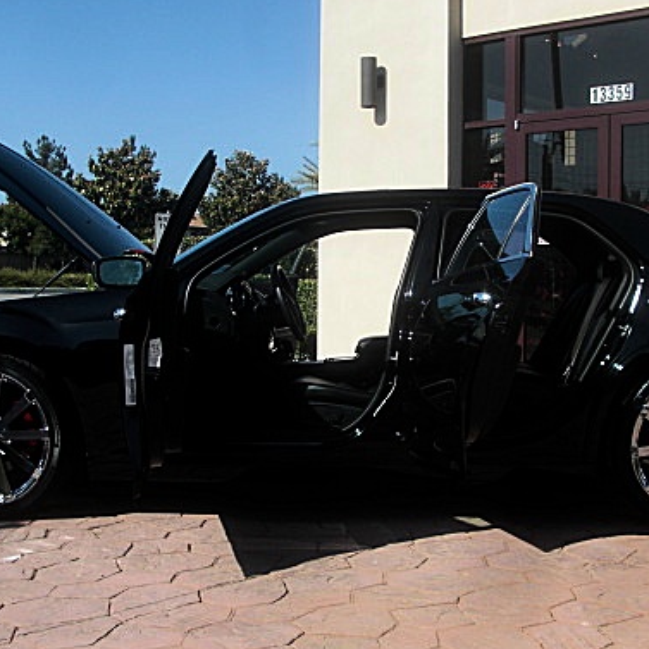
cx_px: 377
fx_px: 1145
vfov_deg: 31.6
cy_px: 322
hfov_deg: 31.6
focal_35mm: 54
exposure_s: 1/160
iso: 50
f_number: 7.9
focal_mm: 6.3
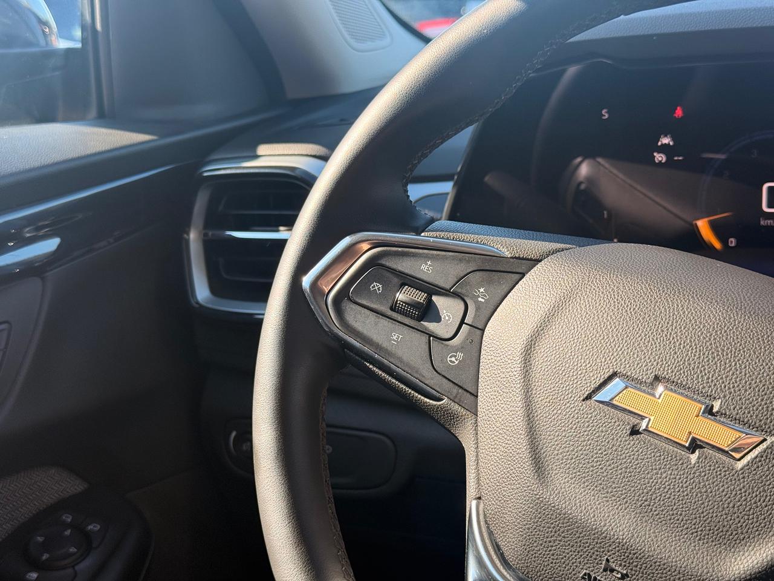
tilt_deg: -13.6
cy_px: 290
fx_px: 1073
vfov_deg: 30.3
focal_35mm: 48
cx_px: 387
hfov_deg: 39.7
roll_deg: +3.2
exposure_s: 1/377
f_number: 1.78
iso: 64
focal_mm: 6.76
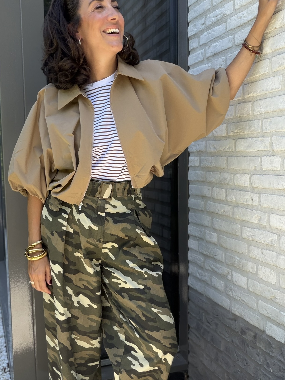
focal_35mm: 38
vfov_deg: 48.9
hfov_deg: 37.7
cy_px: 208
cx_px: 150
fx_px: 417
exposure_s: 1/171
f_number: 1.9
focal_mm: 2.71
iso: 20
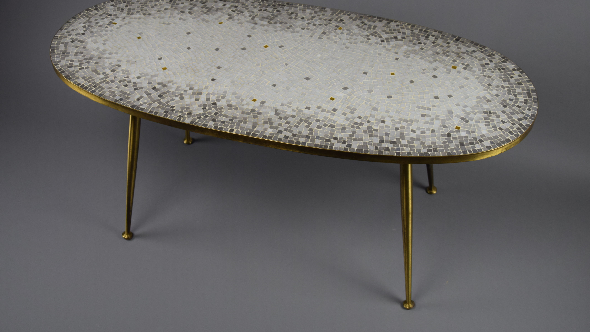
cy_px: 128
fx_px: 626
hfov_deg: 50.5
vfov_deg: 29.6
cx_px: 292
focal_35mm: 40
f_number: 4
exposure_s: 1/60
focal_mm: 24
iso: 400
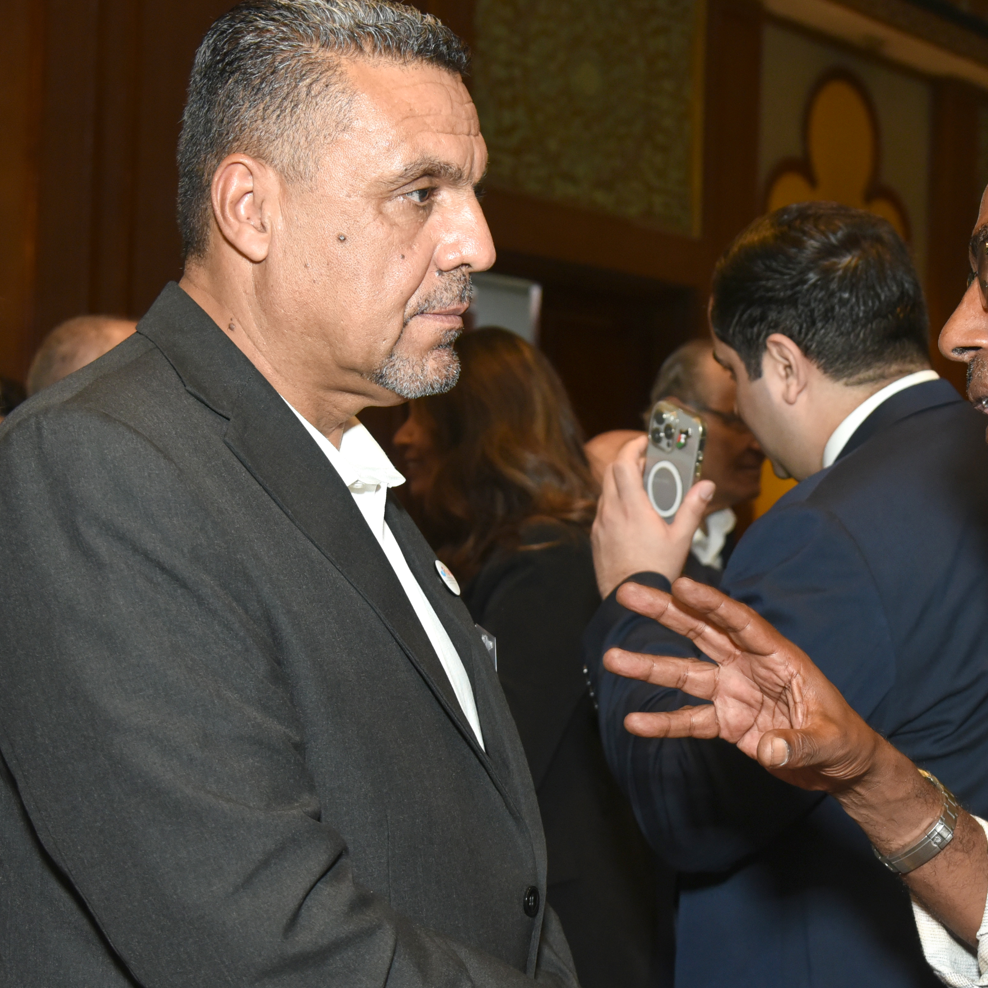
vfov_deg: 24.6
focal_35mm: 70
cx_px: 779
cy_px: 457
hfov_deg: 24.3
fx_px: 2260
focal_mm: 44
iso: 2000
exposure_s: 1/160
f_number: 6.3
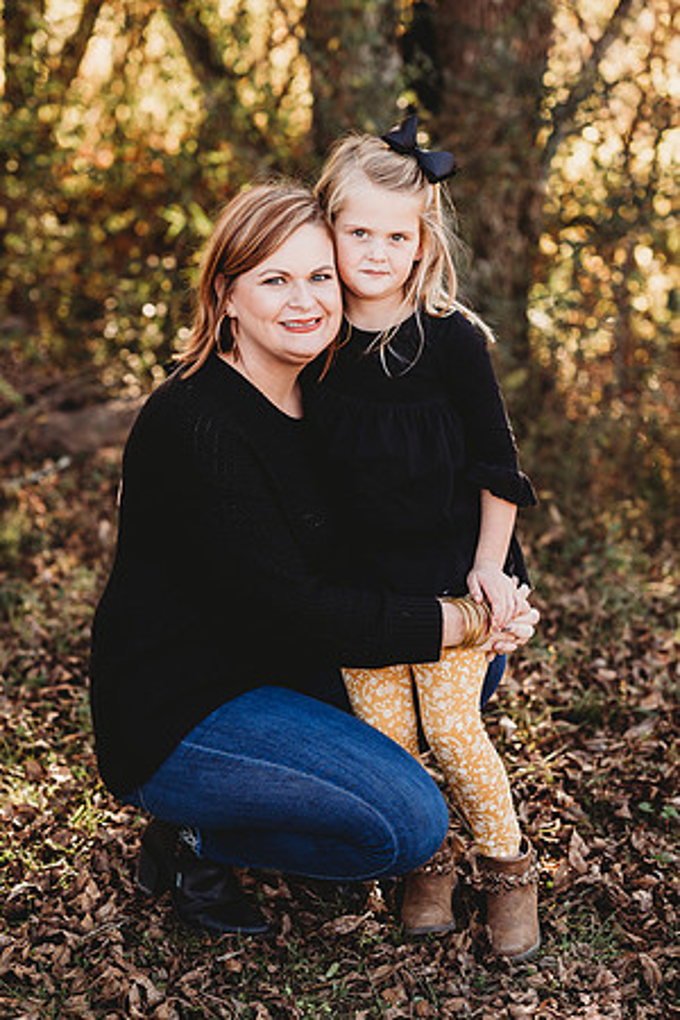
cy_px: 510
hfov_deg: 16.1
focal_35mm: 85
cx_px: 340
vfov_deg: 23.9
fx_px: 2408
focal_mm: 85
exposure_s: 1/250
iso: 160
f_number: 2.8
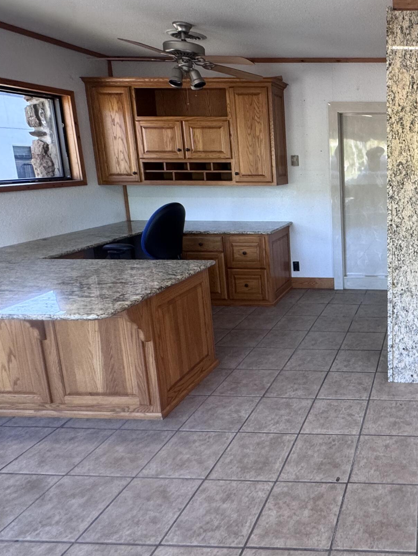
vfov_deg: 66.9
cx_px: 419
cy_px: 234
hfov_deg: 44.9
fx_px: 418
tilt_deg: -11.5
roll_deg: -0.7
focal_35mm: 26
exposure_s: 1/120
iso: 200
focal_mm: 2.22
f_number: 2.2
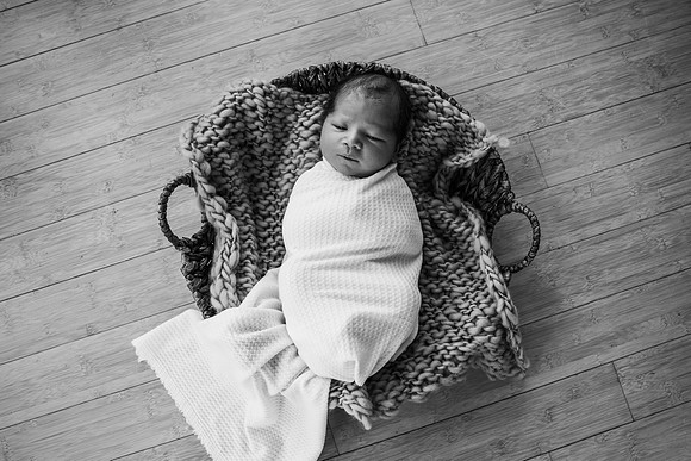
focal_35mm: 33
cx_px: 346
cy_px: 250
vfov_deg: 40.3
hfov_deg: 57.6
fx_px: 628
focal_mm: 27.5
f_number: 3.5
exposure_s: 1/250
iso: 500
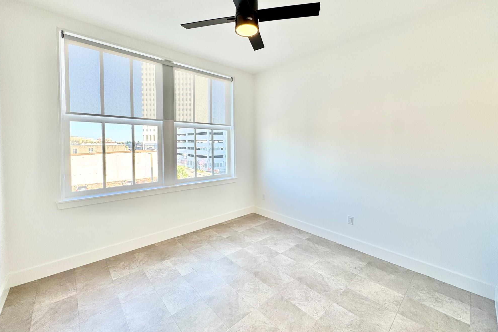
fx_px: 207
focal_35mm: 15
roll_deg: -0.6
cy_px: 150
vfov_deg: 77.1
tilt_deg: -3.9
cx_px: 254
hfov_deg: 100.4
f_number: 2.2
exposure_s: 1/137
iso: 40
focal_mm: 2.22
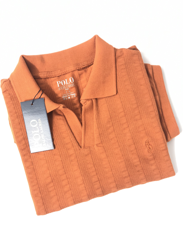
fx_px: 367
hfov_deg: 28.0
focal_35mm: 52
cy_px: 122
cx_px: 92
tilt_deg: -82.8
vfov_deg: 36.8
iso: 64
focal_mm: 6
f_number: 2.4
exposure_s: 1/60
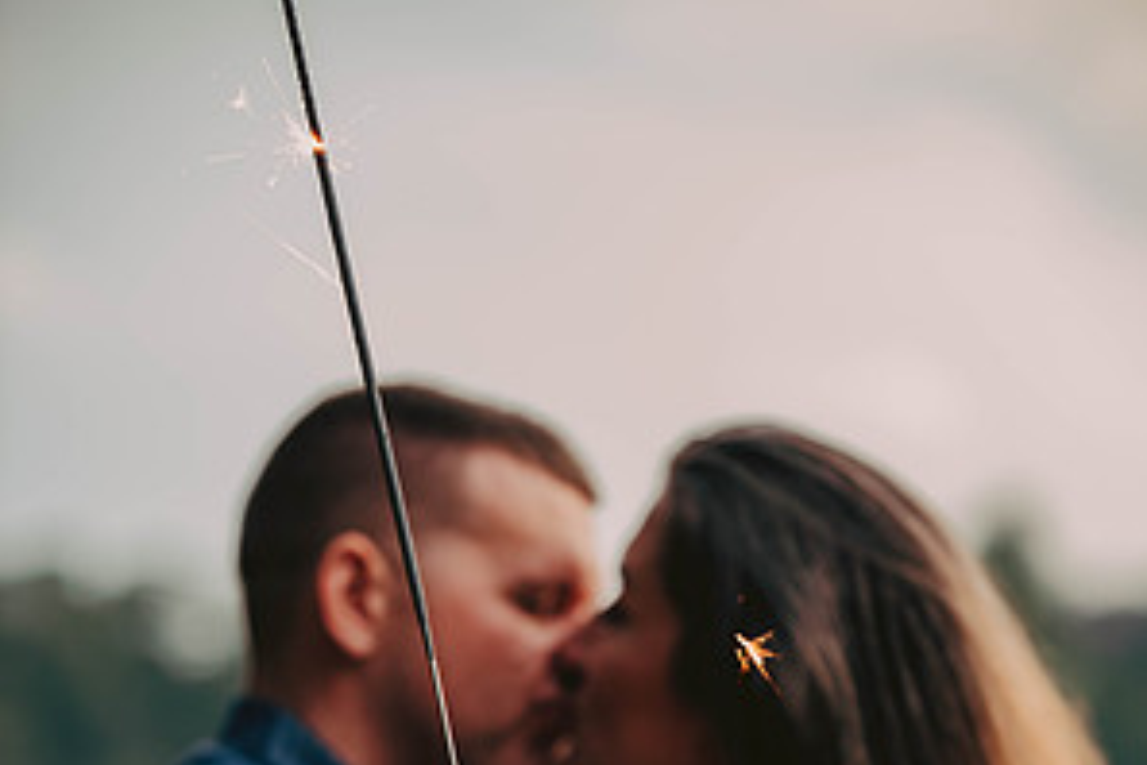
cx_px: 575
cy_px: 835
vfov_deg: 8.6
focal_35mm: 159
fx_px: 5066
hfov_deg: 12.9
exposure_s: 1/125
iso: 250
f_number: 2.8
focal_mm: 105
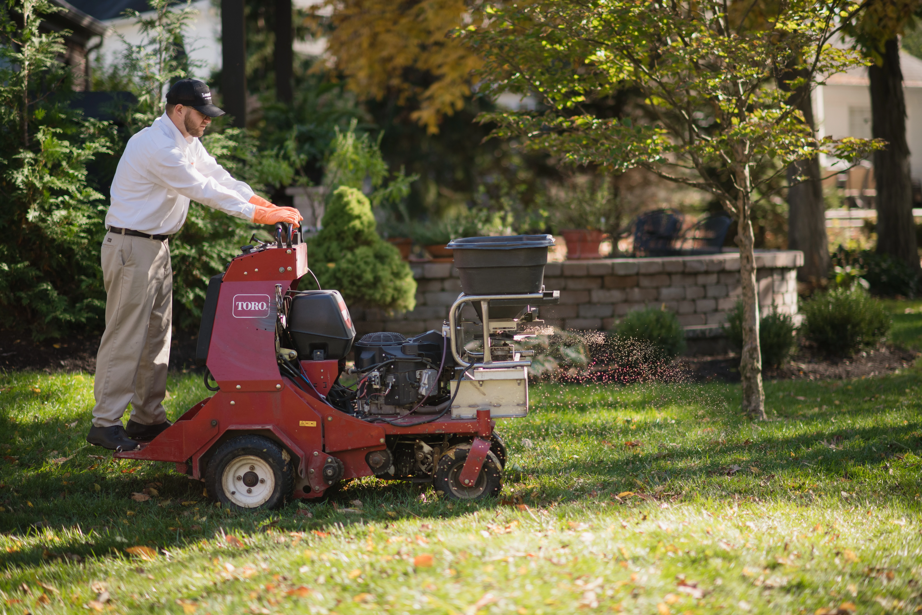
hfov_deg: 23.9
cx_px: 461
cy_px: 308
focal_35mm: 85
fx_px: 2177
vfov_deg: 16.1
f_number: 1.4
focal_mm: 85
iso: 125
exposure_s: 1/1250
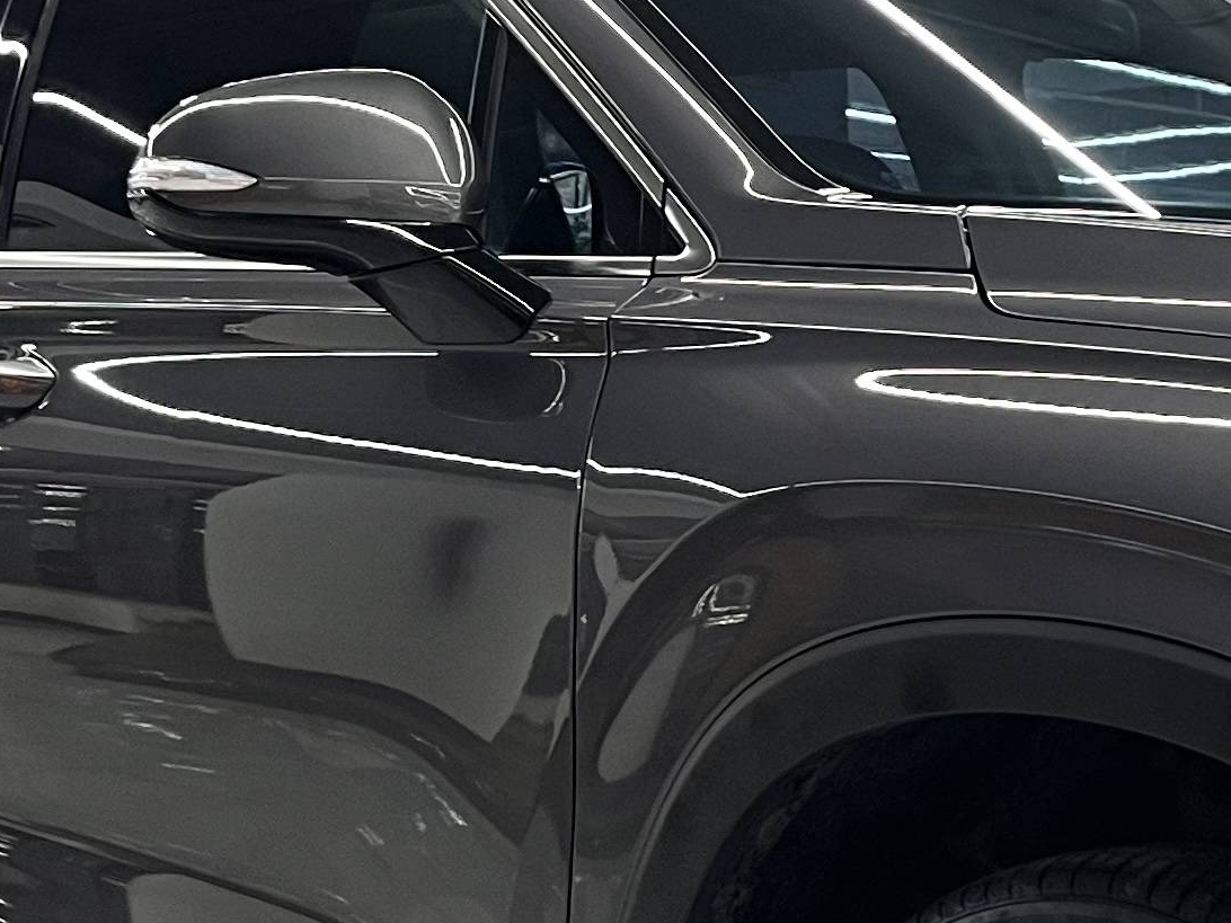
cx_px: 1068
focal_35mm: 96
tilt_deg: -0.1
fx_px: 3414
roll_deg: +0.0
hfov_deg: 20.1
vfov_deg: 15.4
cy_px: 552
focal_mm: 5.1
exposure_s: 1/66
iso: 100
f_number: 1.6
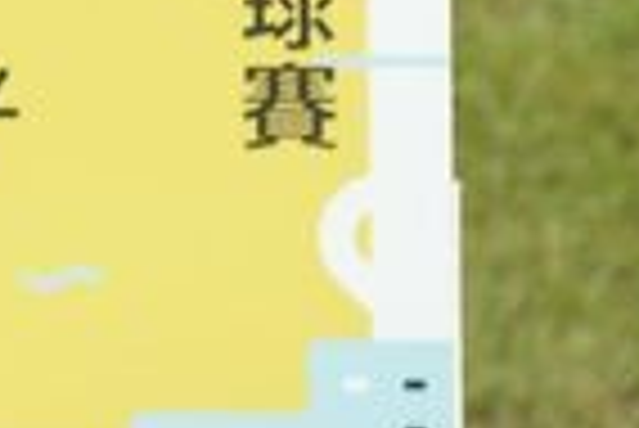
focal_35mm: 876
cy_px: -649
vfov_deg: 1.6
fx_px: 15565
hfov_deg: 2.3
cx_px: -1213
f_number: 3.5
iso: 320
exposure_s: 1/800
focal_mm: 122
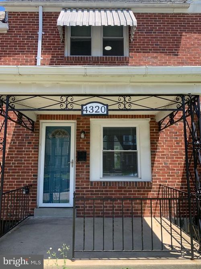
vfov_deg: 67.3
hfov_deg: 53.0
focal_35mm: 26
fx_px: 201
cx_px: 100
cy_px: 134
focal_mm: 4.25
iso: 25
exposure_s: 1/656
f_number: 1.8
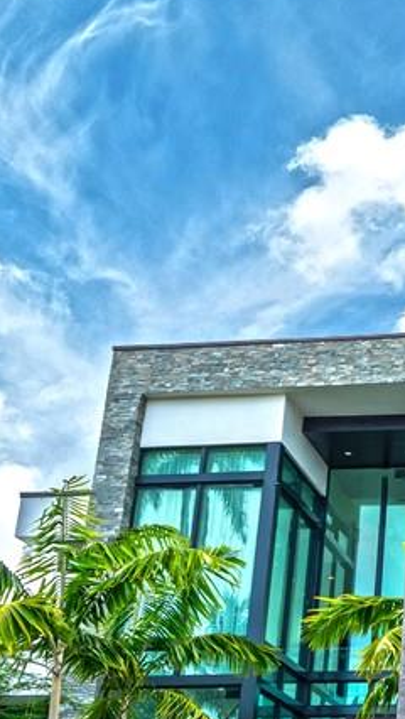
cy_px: 450
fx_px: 1220
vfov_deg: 32.7
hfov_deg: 17.3
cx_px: 578
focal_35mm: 64
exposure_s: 1/100
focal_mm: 16
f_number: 5.6
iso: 100
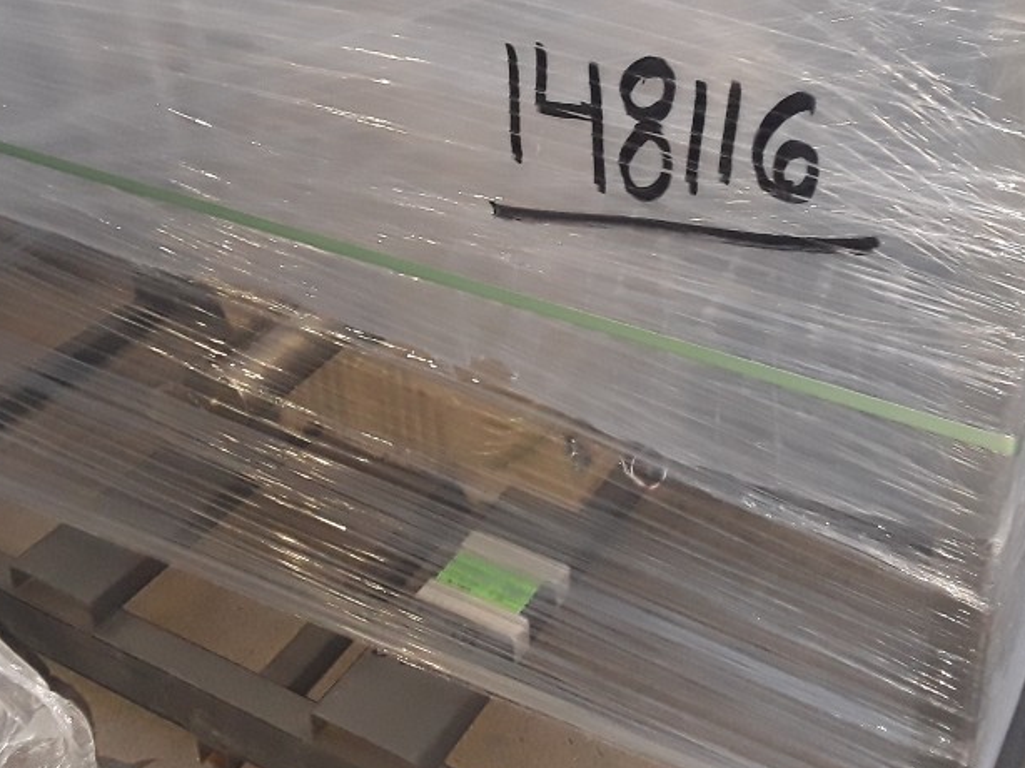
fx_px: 1302
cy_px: 182
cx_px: 491
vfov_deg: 32.2
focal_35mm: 44
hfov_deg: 43.0
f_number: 1.9
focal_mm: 2.91
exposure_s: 1/15
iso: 200
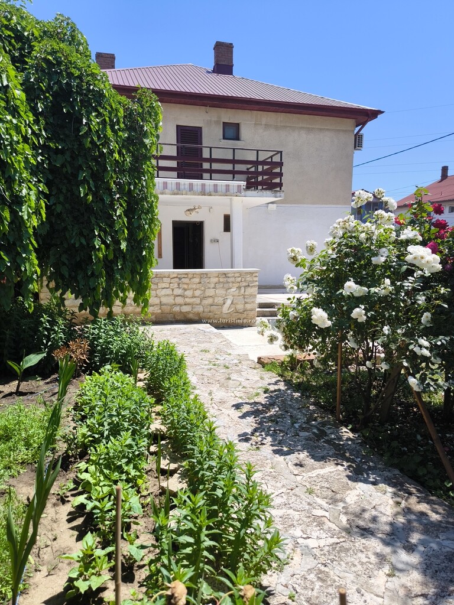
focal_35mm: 24
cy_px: 302
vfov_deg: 71.6
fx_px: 420
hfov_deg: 56.8
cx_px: 227
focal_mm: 6.92
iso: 50
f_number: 1.9
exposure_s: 1/2945
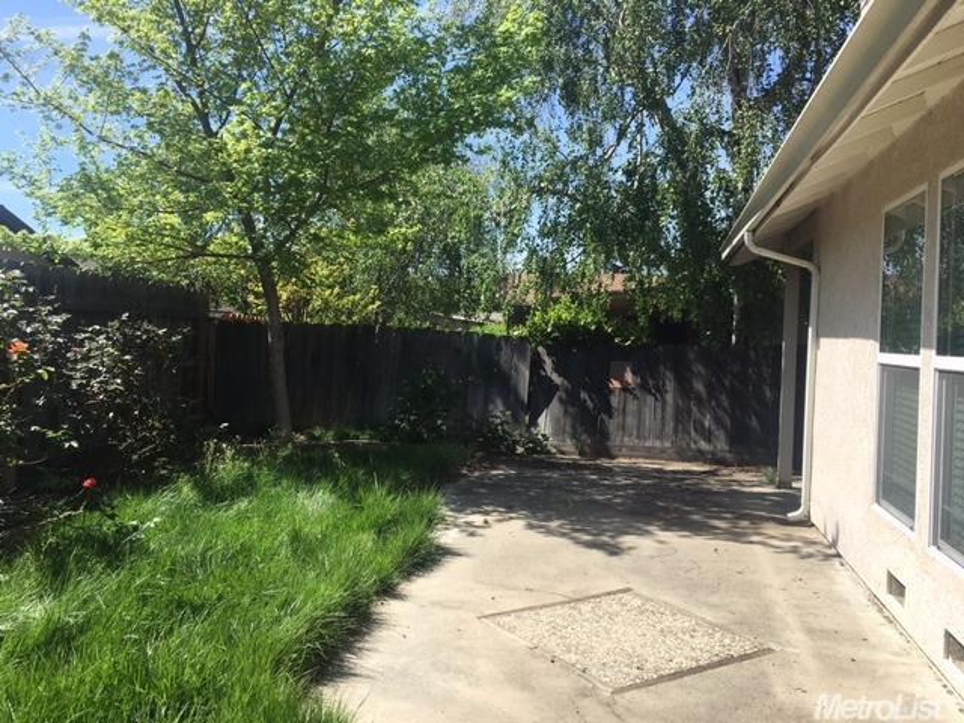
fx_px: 808
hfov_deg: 61.7
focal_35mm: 29
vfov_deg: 48.2
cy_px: 362
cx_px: 482
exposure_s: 1/1241
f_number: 2.2
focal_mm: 4.15
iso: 25
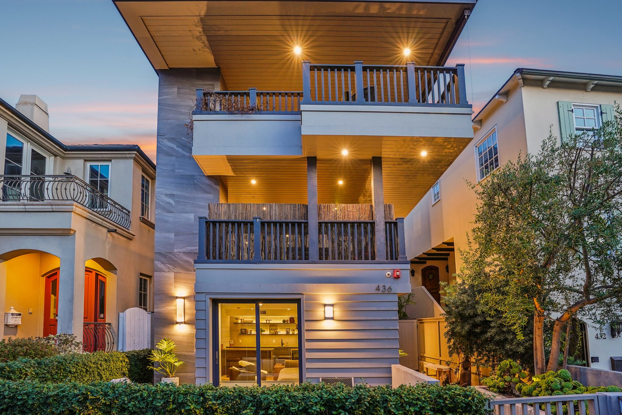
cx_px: 311
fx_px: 294
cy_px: 208
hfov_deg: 93.3
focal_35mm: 17
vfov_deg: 70.4
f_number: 8
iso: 800
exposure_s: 1/3.33
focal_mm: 17
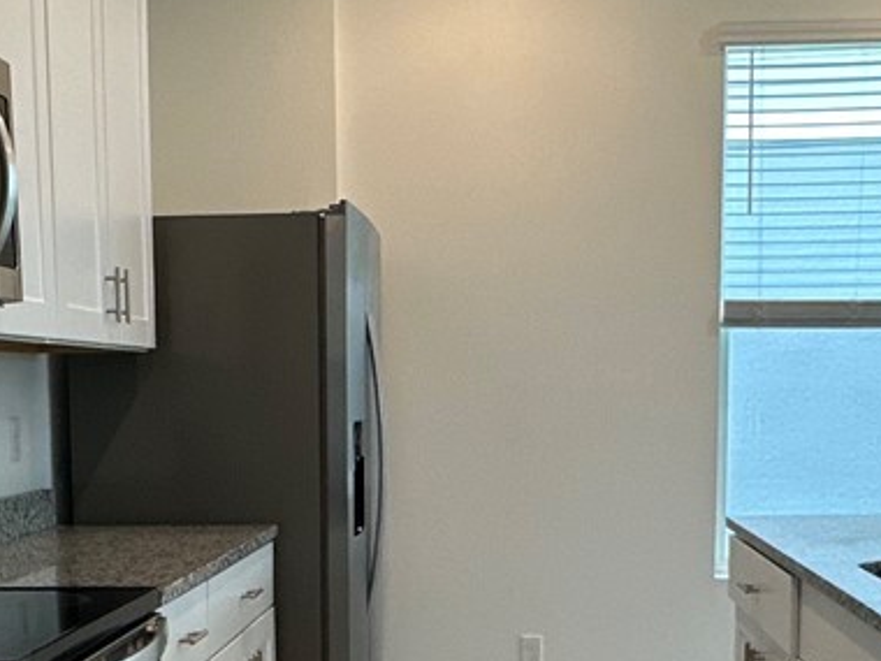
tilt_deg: -7.3
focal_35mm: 59
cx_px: 357
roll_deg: +0.8
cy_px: 591
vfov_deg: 24.1
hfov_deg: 32.6
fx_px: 1502
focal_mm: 2.22
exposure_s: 1/120
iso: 160
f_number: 2.2
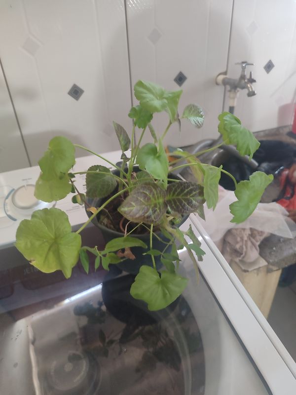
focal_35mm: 25
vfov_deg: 69.4
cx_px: 148
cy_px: 198
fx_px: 285
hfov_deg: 54.9
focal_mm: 5.95
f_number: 1.89
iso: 565
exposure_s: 1/40
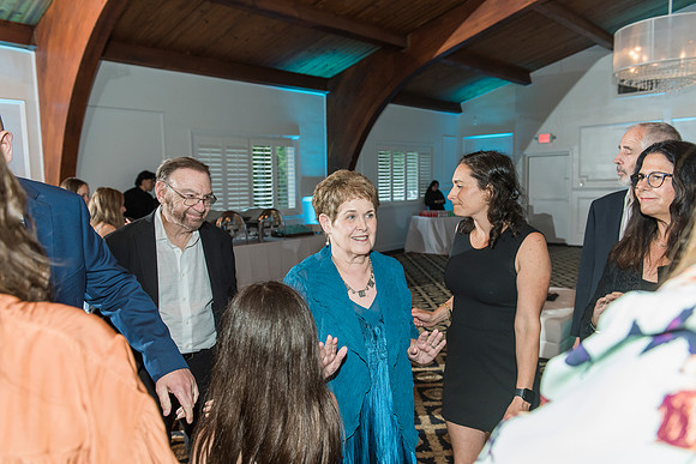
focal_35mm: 28
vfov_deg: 46.4
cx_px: 348
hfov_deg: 65.5
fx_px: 541
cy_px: 232
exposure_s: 1/125
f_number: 4
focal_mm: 28
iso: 800
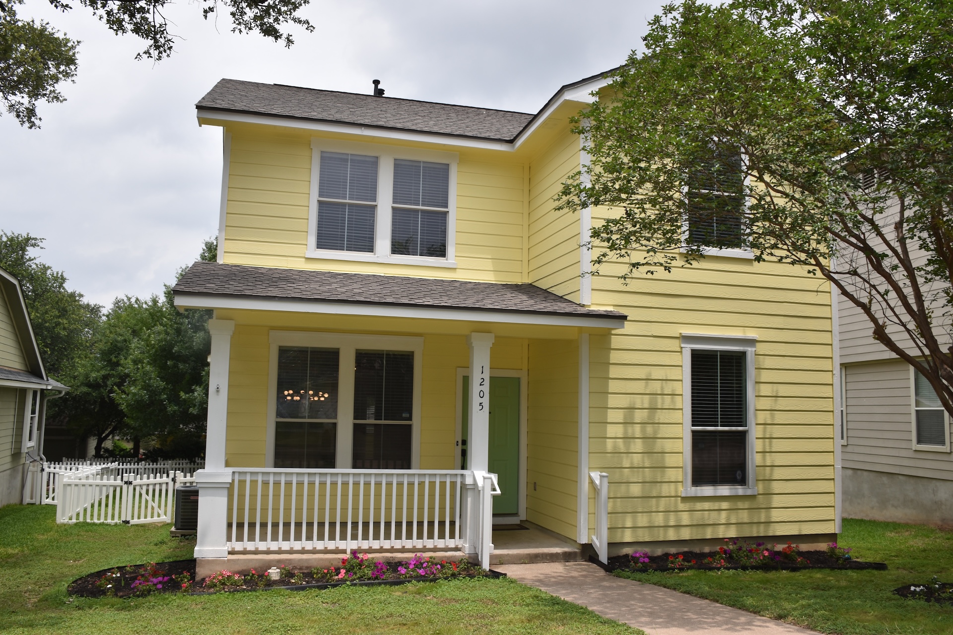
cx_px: 476
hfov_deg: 61.9
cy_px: 318
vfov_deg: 43.6
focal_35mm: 30
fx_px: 794
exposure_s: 1/200
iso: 100
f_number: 10
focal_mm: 20
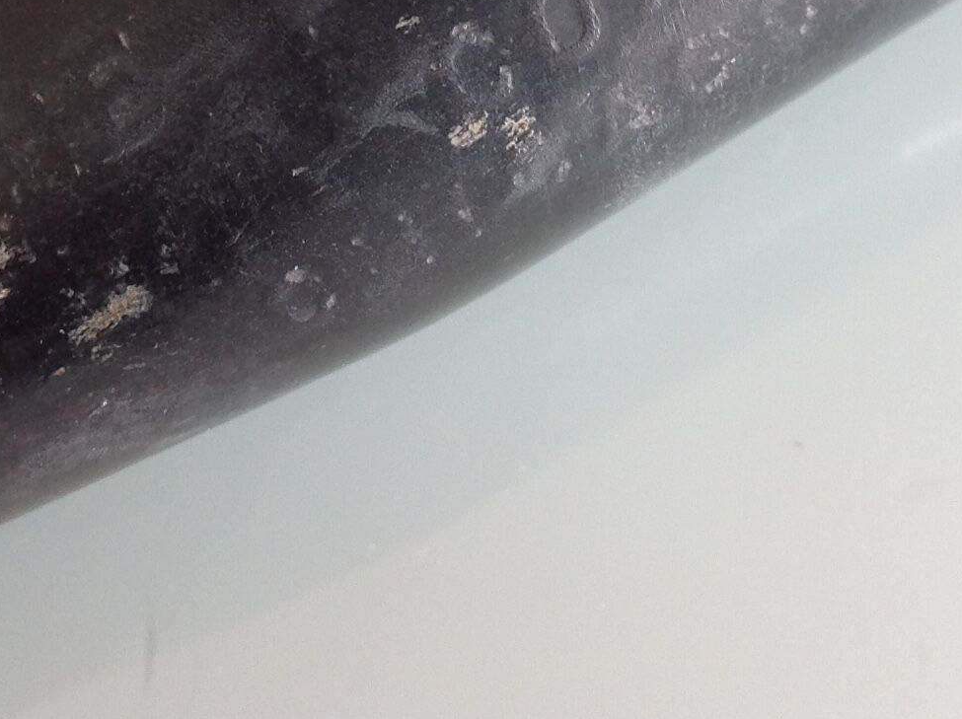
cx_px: 657
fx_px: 2582
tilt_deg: -62.6
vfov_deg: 15.1
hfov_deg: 21.0
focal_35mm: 93
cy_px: -211
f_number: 2.4
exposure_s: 1/30
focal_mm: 4.28
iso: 64
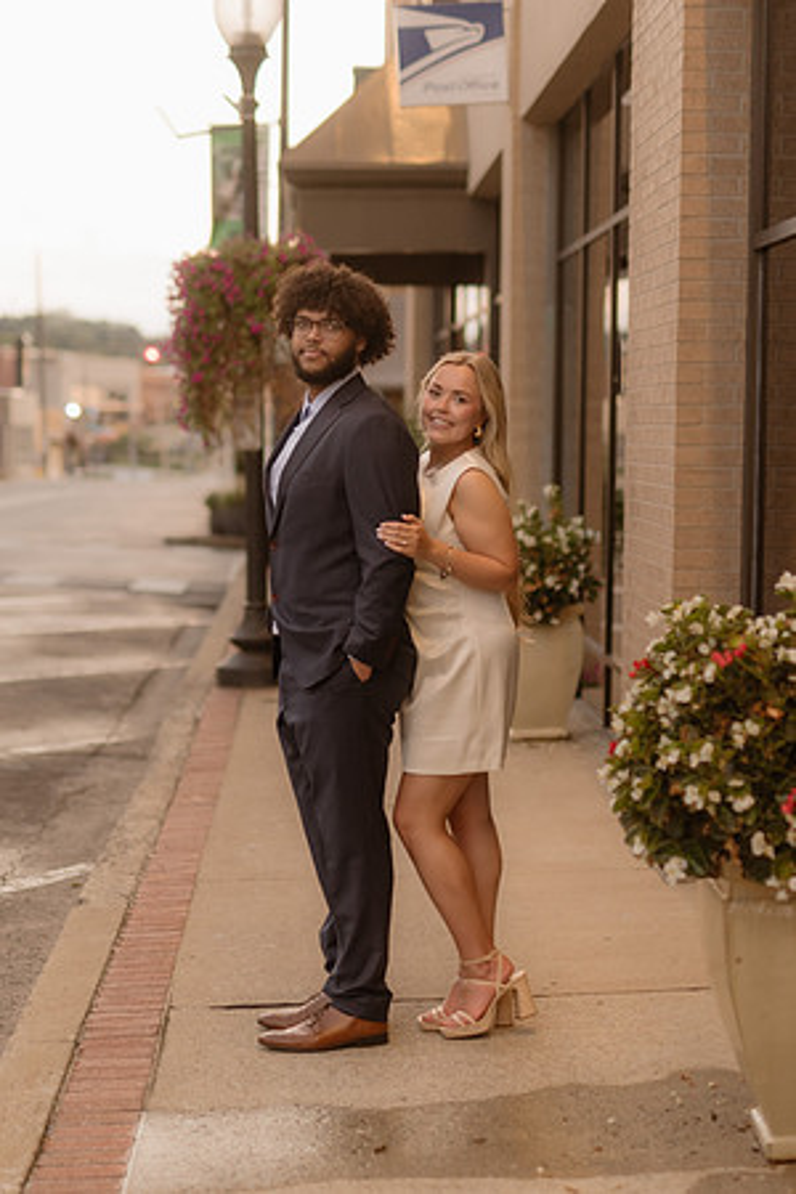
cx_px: 398
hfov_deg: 18.2
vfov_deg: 27.0
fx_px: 2487
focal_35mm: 75
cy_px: 597
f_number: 1.4
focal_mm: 50
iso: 500
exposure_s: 1/100
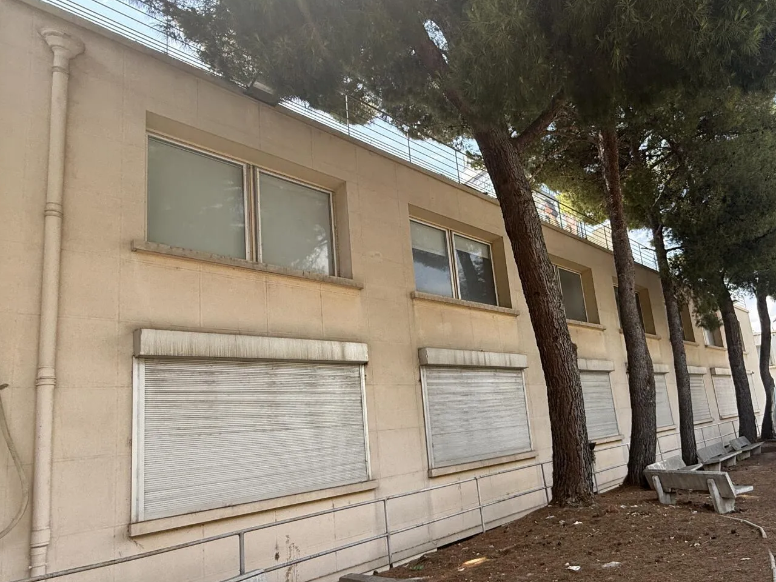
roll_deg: +8.4
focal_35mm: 21
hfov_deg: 74.2
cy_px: 351
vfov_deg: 62.8
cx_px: 567
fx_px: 471
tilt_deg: +9.8
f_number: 2.2
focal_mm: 2.22
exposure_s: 1/403
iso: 64
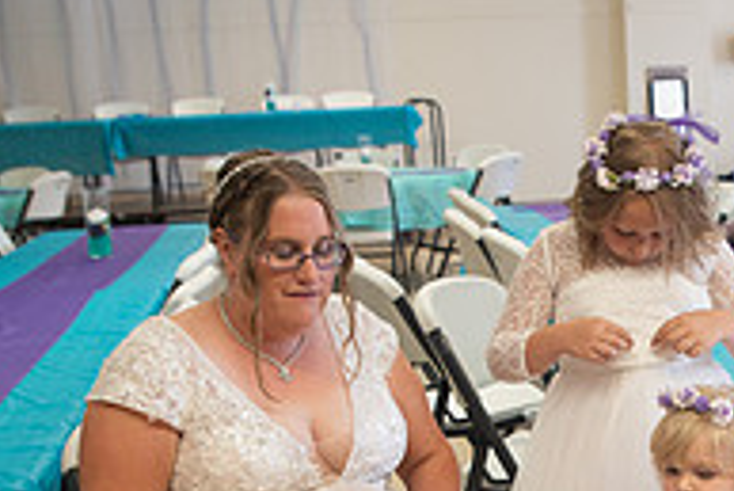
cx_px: 704
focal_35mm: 72
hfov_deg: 26.8
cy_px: 546
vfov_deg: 18.2
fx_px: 1469
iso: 400
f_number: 3.5
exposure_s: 1/125
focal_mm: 24
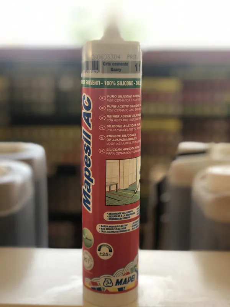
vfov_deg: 36.8
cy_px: 154
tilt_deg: -10.0
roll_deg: -0.6
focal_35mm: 52
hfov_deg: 28.0
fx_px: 461
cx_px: 115
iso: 64
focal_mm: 6
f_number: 2.4
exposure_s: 1/50
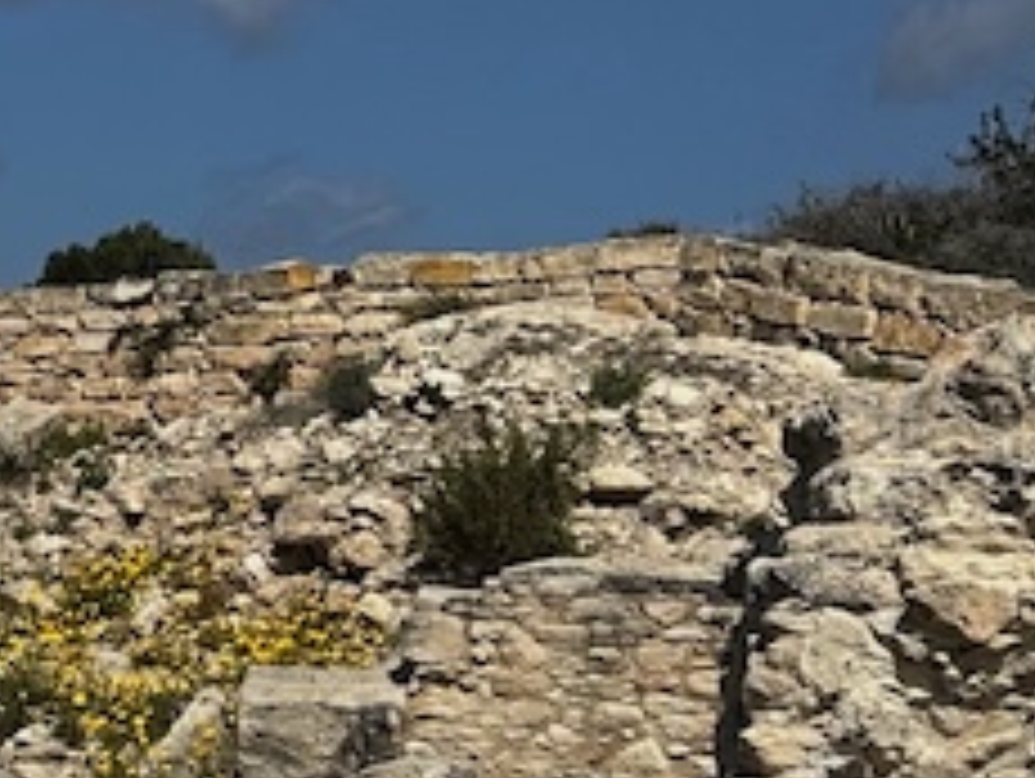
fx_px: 3741
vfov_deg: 11.8
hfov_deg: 13.9
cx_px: -886
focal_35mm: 125
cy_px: 720
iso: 80
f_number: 1.78
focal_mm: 6.86
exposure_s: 1/12048
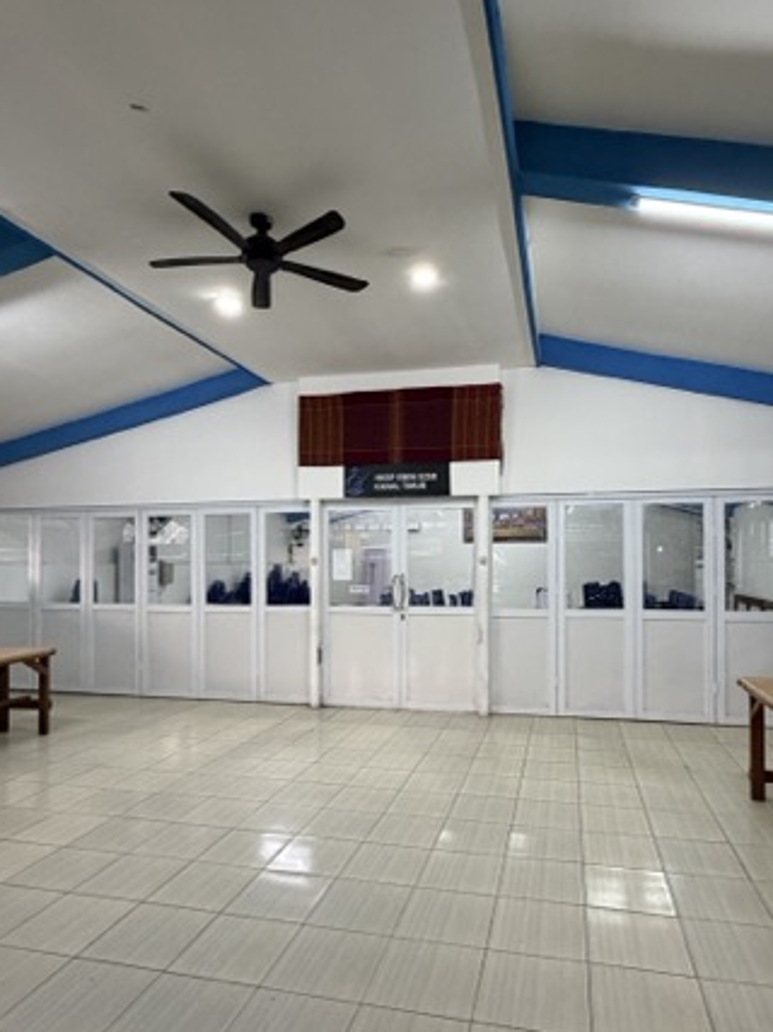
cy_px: 553
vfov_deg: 78.9
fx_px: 626
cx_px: 430
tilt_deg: +2.8
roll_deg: +0.2
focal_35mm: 21
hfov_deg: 63.2
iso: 400
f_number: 2.2
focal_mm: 2.22
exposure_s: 1/50
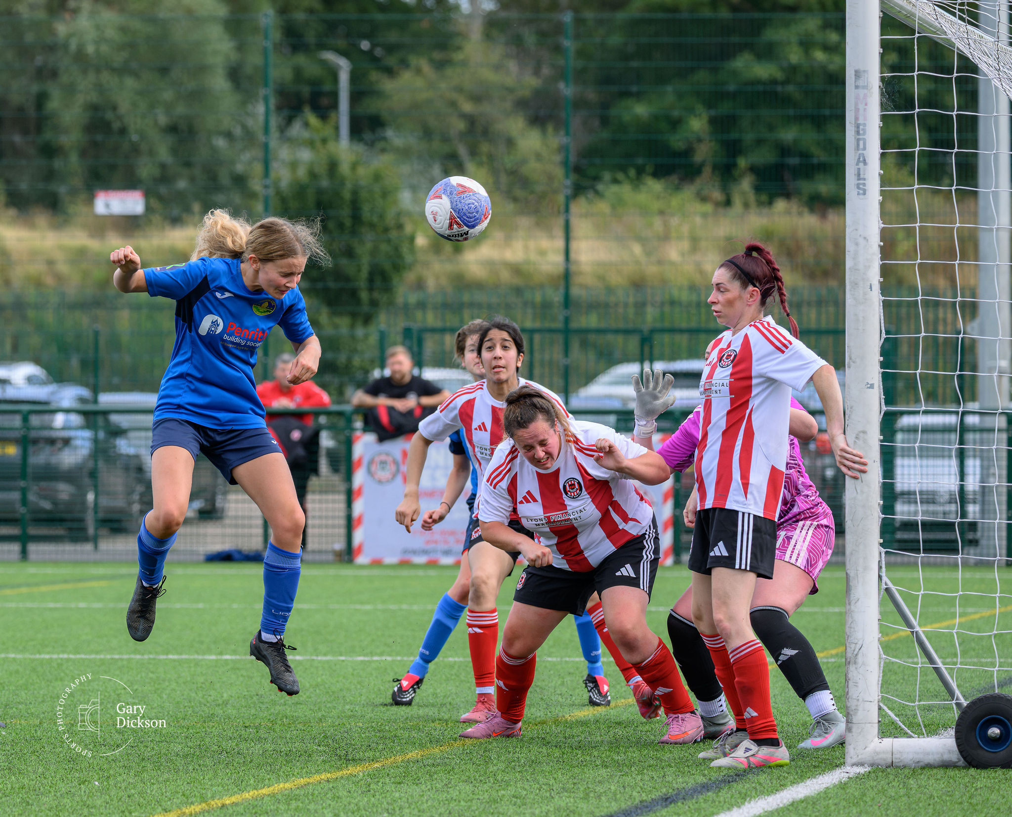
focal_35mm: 289
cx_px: 409
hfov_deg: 6.7
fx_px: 8687
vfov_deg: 5.4
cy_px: 323
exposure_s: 1/2000
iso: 1100
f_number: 5
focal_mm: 200
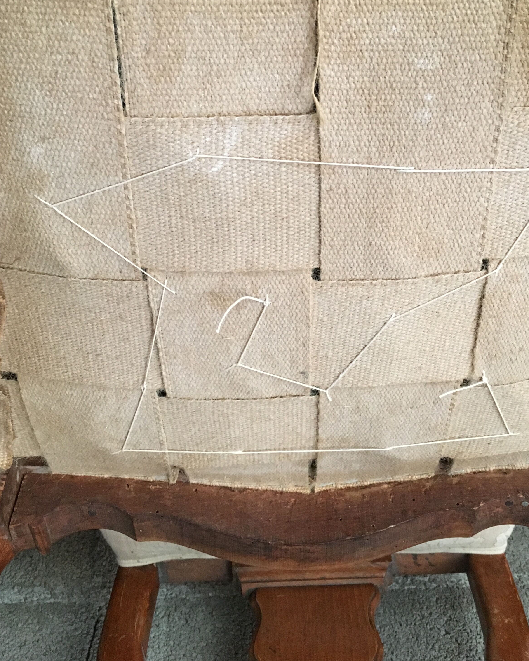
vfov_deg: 46.2
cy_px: 229
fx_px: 763
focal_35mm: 39
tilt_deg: -66.3
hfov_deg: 38.1
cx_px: 314
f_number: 2.2
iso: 200
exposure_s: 1/25
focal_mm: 4.15
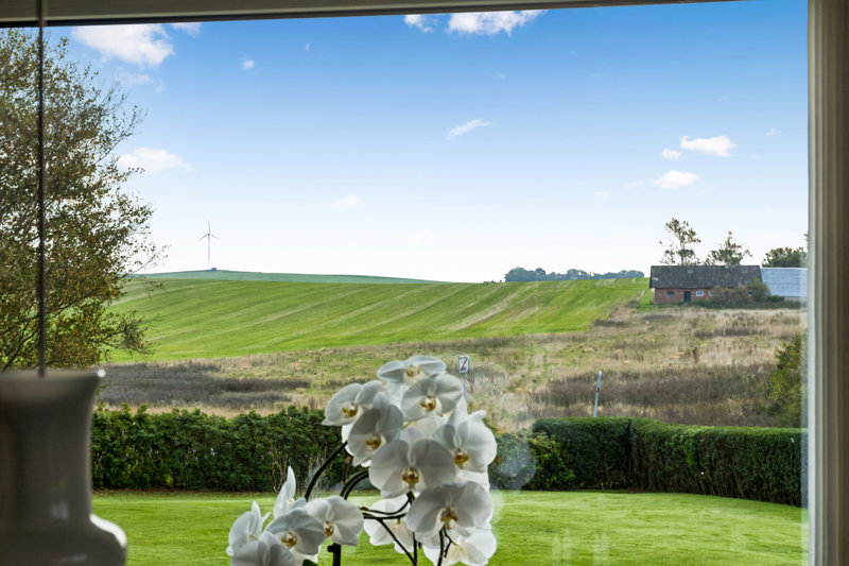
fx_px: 1698
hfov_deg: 28.1
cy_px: 283
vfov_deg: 18.9
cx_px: 424
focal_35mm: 72
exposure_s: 1/200
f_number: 8
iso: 200
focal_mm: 48
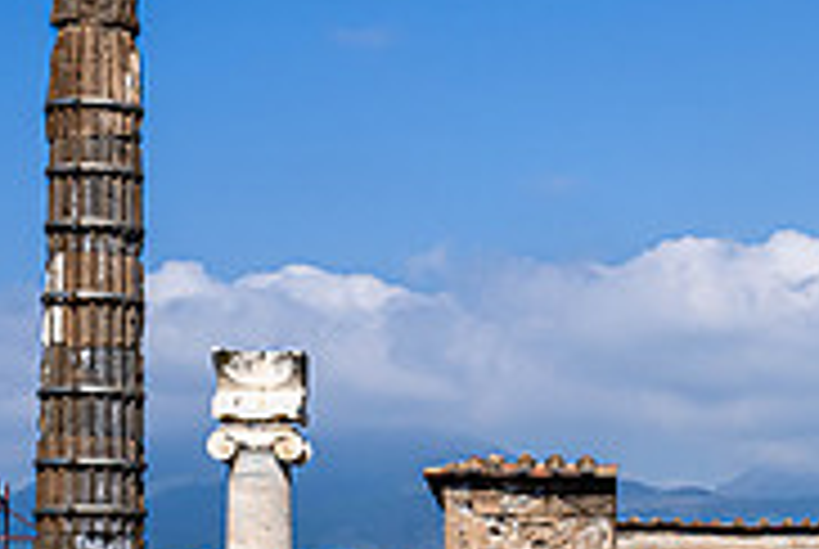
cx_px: 1139
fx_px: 2803
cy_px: 549
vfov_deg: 11.1
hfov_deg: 15.6
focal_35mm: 123
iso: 100
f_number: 2.8
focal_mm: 37
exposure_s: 1/5000
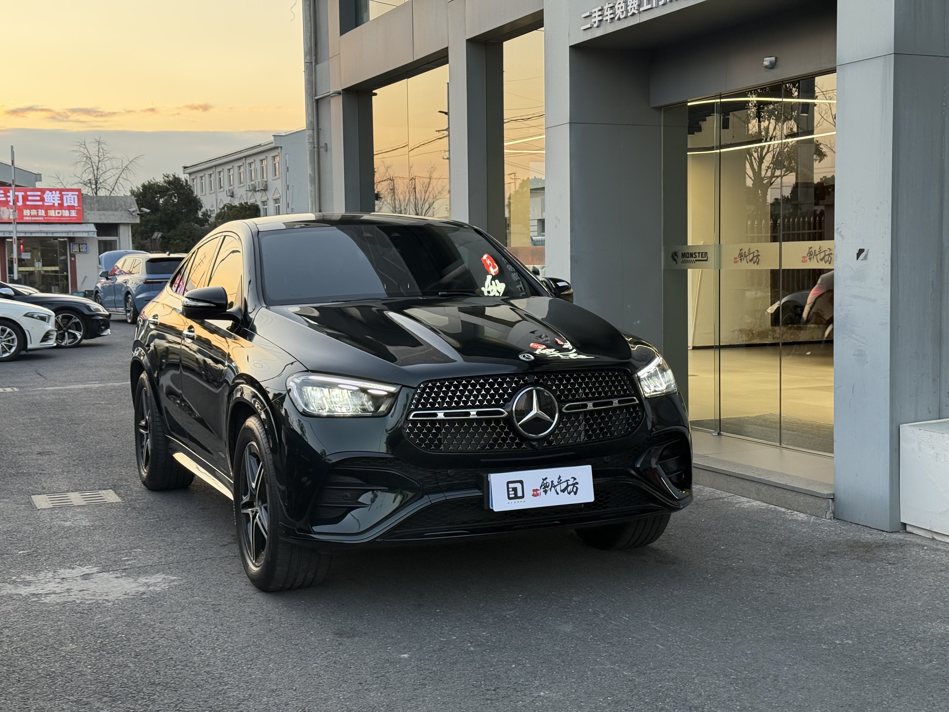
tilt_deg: -6.7
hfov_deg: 39.7
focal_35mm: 48
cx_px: 474
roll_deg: +0.8
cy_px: 356
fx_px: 1316
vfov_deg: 30.3
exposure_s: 1/145
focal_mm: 6.76
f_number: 1.78
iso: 80
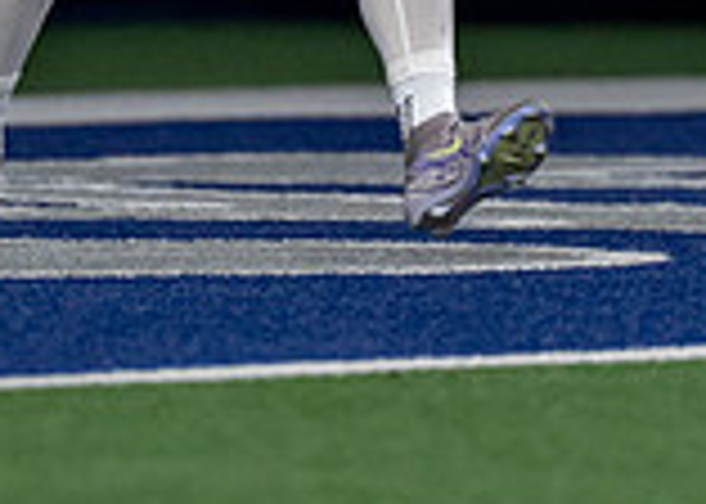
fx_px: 26817
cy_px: -553
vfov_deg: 1.1
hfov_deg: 1.5
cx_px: 542
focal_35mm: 1338
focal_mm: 200
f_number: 2.8
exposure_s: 1/1000
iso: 1250
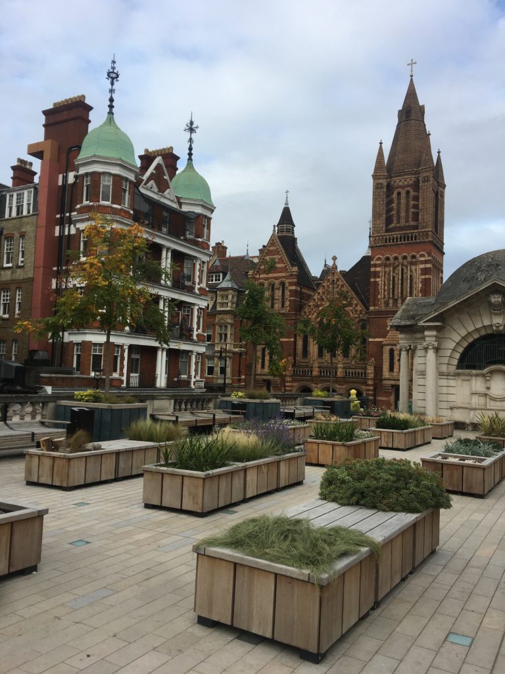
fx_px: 564
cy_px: 337
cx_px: 252
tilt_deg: +4.9
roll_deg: -2.6
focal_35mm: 29
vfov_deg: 61.7
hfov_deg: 48.2
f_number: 2.2
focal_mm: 4.15
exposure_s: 1/481
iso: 25
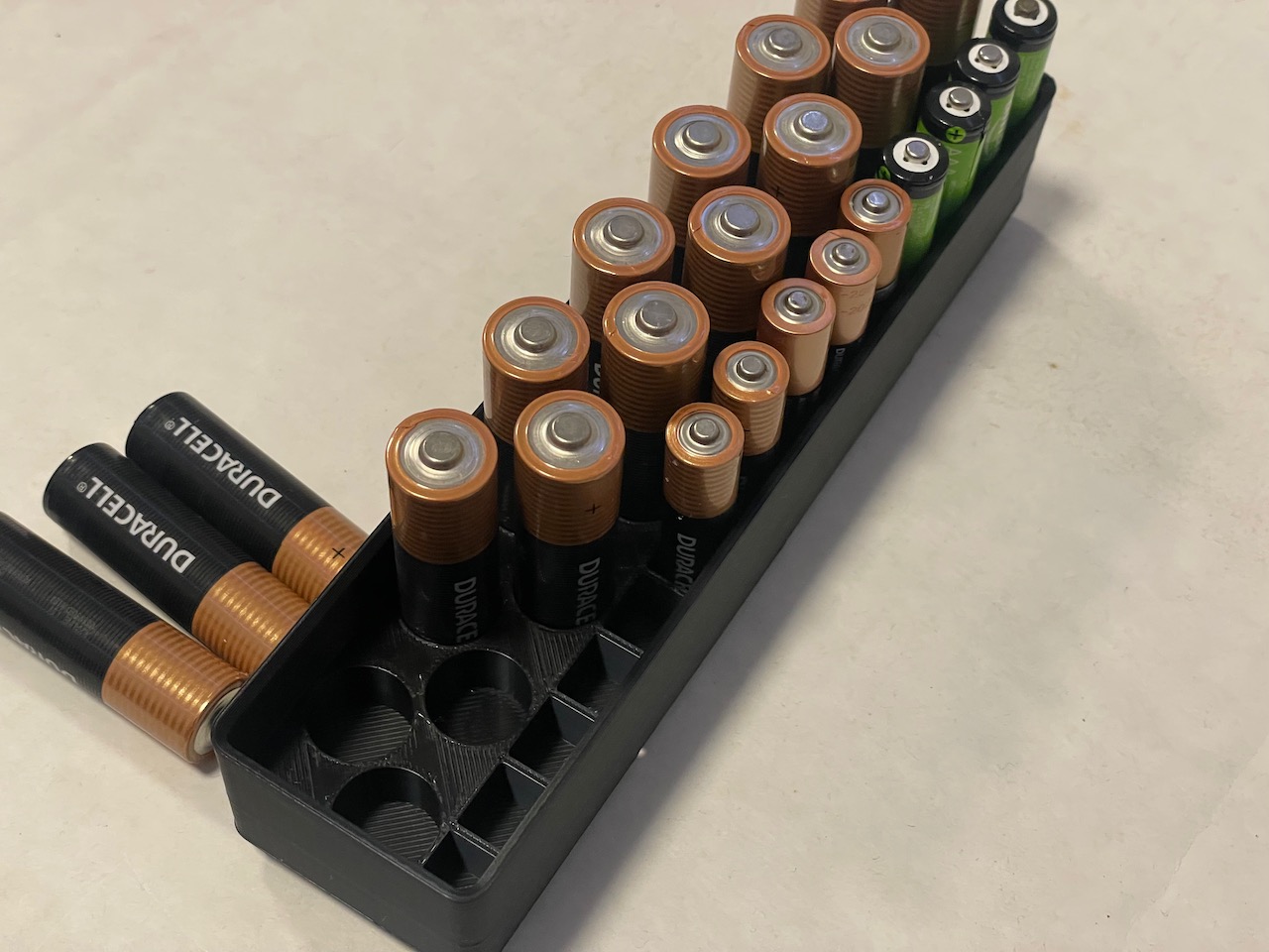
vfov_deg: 28.0
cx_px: 634
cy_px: 476
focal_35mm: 52
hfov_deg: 36.8
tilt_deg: -56.7
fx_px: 1906
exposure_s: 1/60
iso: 200
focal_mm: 6
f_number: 2
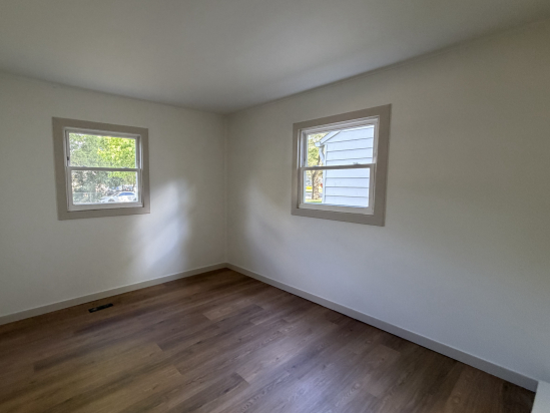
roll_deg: +0.2
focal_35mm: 17
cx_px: 225
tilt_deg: -5.5
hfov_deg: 90.0
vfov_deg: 74.8
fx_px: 270
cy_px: 205
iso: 320
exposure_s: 1/60
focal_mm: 2.22
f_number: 2.2
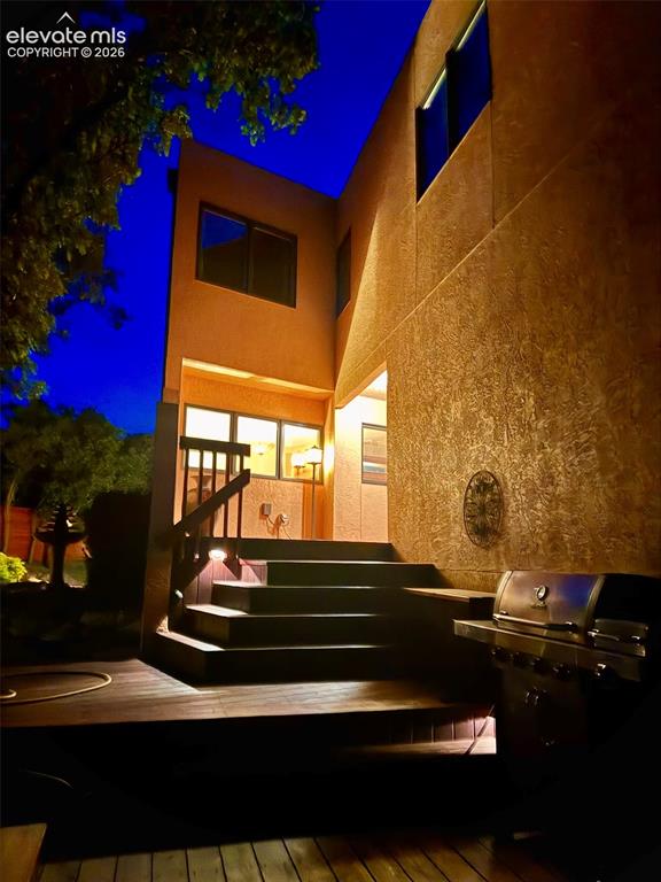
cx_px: 330
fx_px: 611
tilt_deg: +9.1
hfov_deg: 56.8
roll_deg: -2.9
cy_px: 441
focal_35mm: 24
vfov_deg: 71.6
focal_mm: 6.76
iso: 1000
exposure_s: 1/5
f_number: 1.78
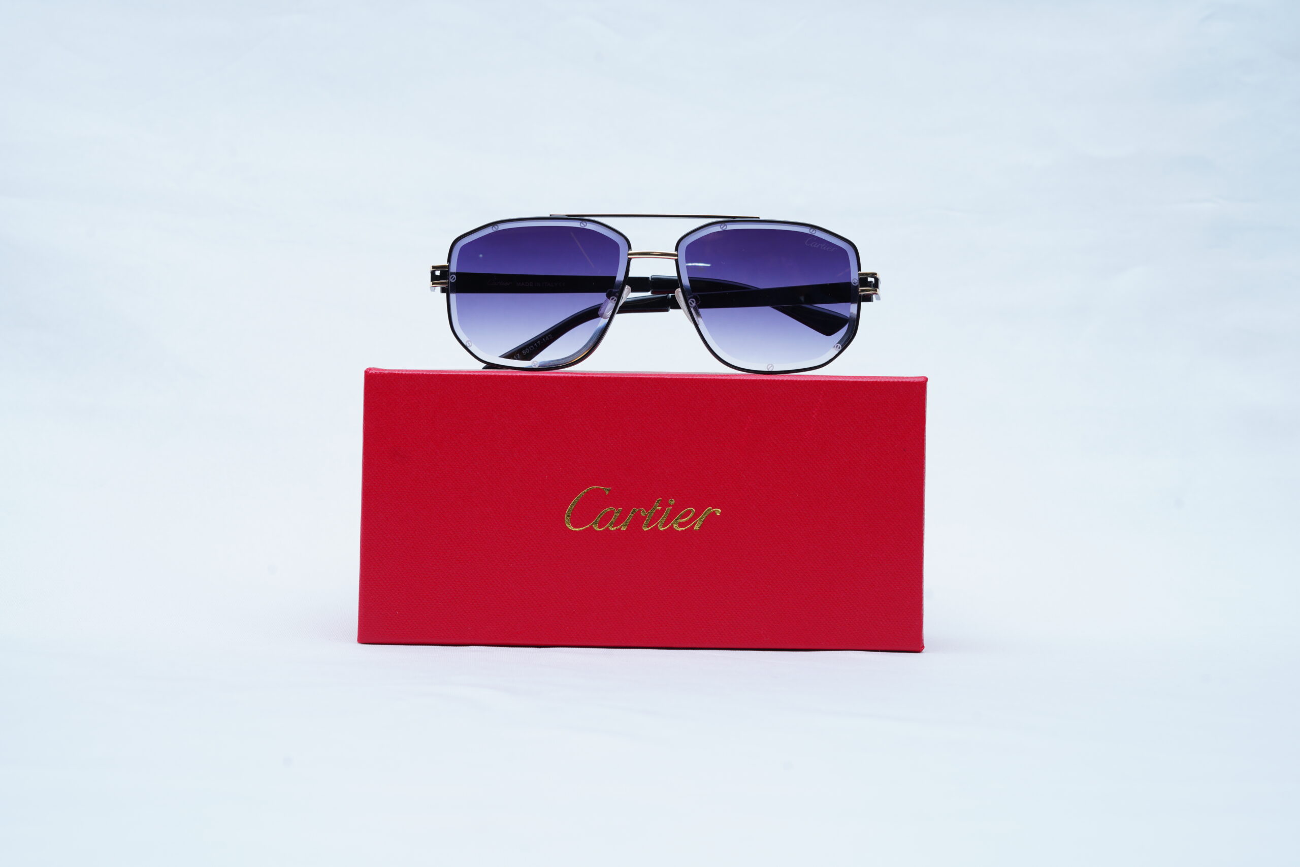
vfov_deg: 27.0
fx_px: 1806
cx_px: 650
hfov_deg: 39.6
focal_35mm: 50
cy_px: 434
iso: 200
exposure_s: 1/160
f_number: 9
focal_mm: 50
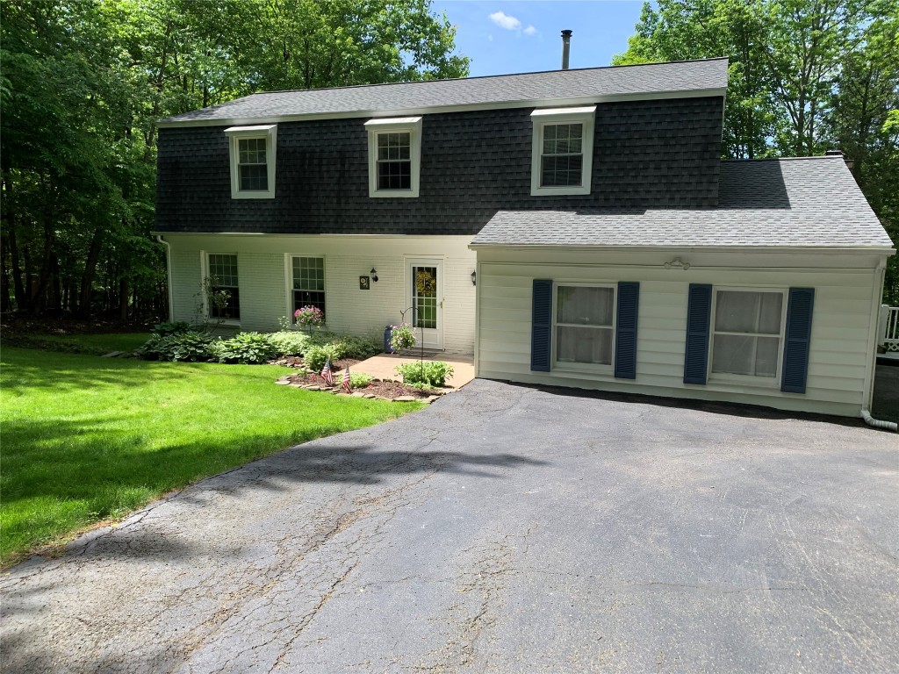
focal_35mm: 26
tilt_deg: -9.0
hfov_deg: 67.3
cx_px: 450
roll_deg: +0.6
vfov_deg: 53.1
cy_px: 337
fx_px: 675
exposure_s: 1/669
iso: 25
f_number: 1.8
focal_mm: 4.25
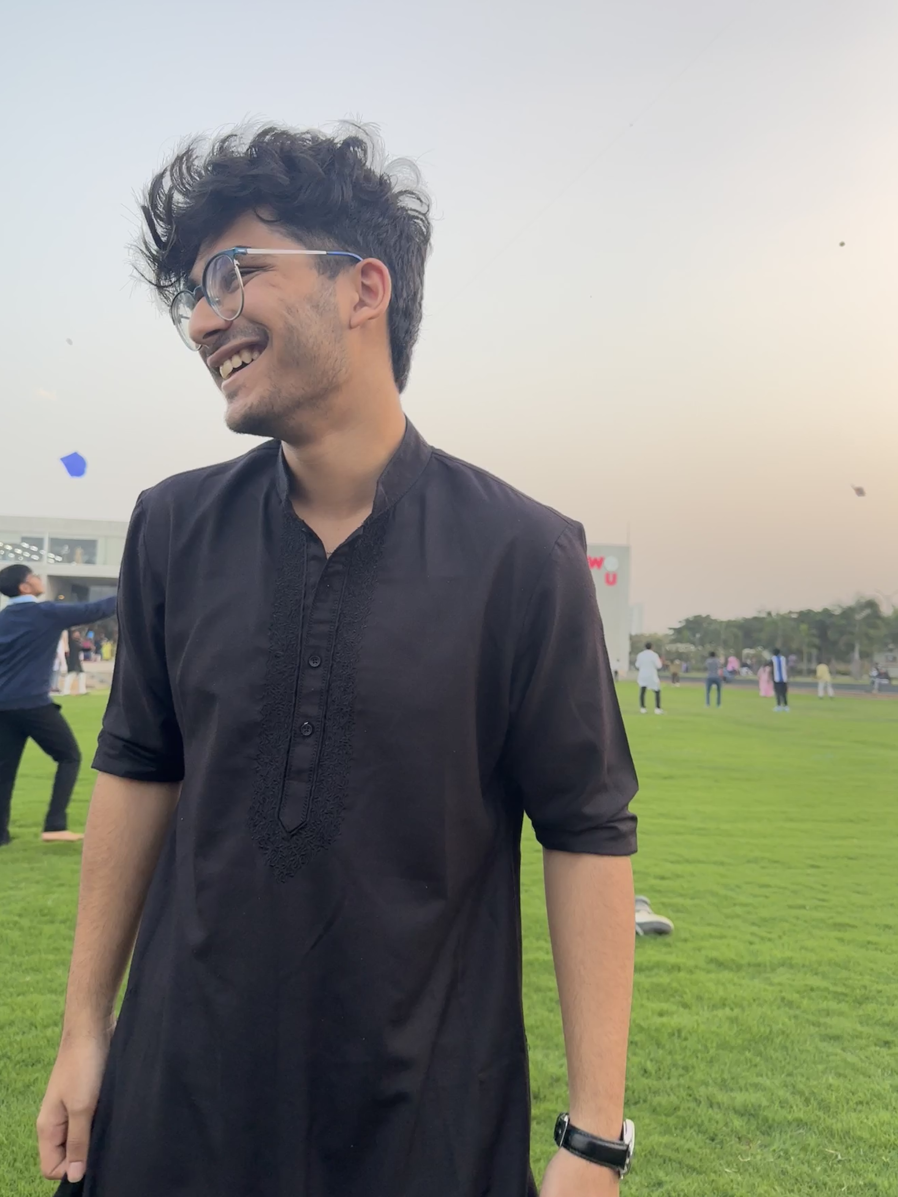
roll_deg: -2.1
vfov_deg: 71.6
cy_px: 598
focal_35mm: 24
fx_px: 830
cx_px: 449
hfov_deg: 56.8
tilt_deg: +3.5
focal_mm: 6.86
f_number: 1.78
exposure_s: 1/131
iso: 50
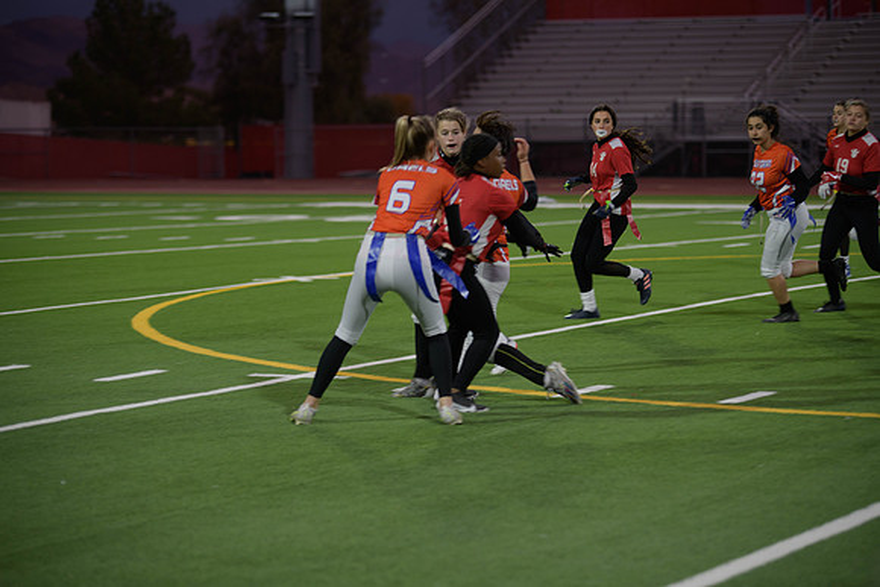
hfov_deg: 17.1
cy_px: 294
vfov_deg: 11.4
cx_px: 440
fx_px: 2934
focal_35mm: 120
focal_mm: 120
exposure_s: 1/200
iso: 400
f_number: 2.8
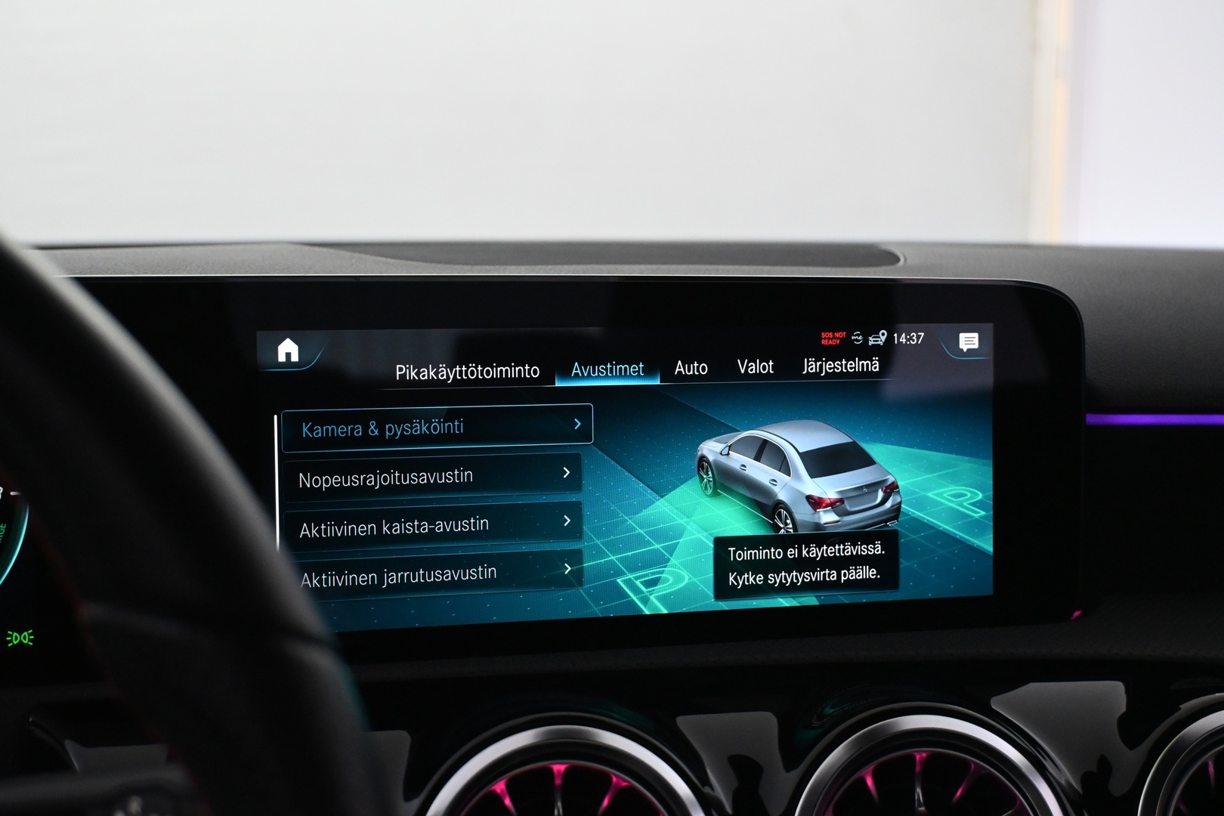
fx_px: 1734
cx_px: 612
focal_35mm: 51
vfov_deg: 26.5
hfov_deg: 38.9
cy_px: 408
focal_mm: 34
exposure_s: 1/100
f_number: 5
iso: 3200
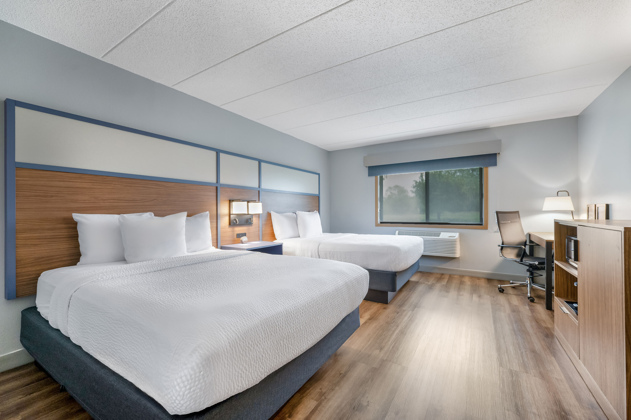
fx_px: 254
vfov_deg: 79.1
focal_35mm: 14
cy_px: 210
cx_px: 316
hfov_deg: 102.3
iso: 500
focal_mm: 14.5
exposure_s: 1/4
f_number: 8
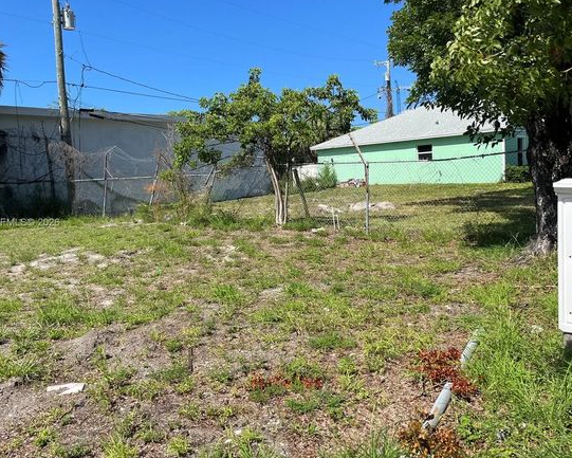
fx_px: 508
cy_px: 223
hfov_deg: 58.7
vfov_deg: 48.5
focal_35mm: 30
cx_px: 266
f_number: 1.6
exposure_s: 1/3135
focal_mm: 5.1
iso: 50
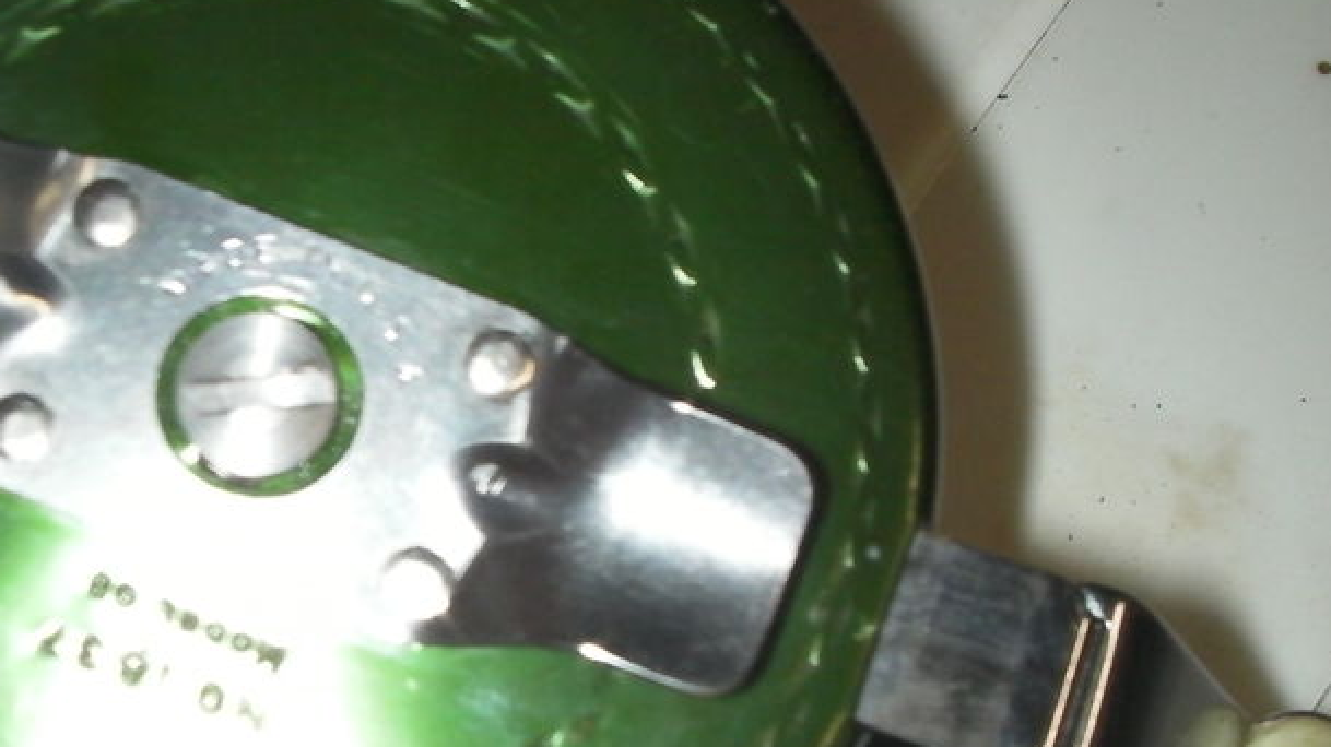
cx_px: 393
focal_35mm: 68
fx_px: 2399
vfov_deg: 17.7
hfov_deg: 30.7
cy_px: 474
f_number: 5.6
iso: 200
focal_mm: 6.3
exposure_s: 1/30
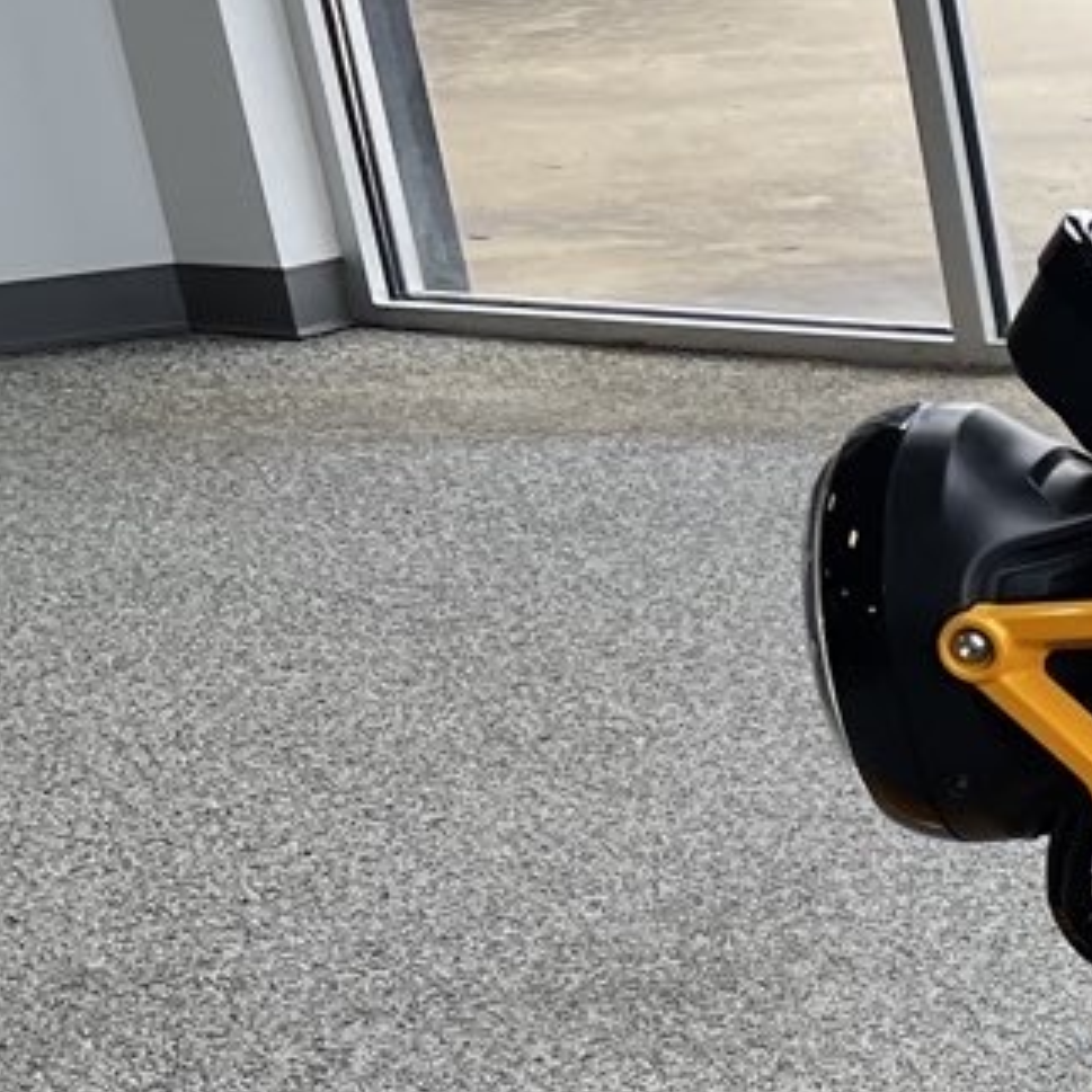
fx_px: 4069
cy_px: 1261
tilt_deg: -24.8
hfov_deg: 12.0
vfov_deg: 14.8
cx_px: 2698
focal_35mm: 114
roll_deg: +0.7
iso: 50
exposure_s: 1/121
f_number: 1.5
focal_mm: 5.7
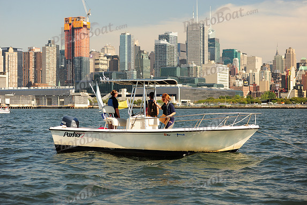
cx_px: 155
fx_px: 605
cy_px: 103
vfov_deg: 19.2
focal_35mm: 71
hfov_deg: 28.5
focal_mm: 70
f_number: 3.2
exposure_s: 1/1250
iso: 320
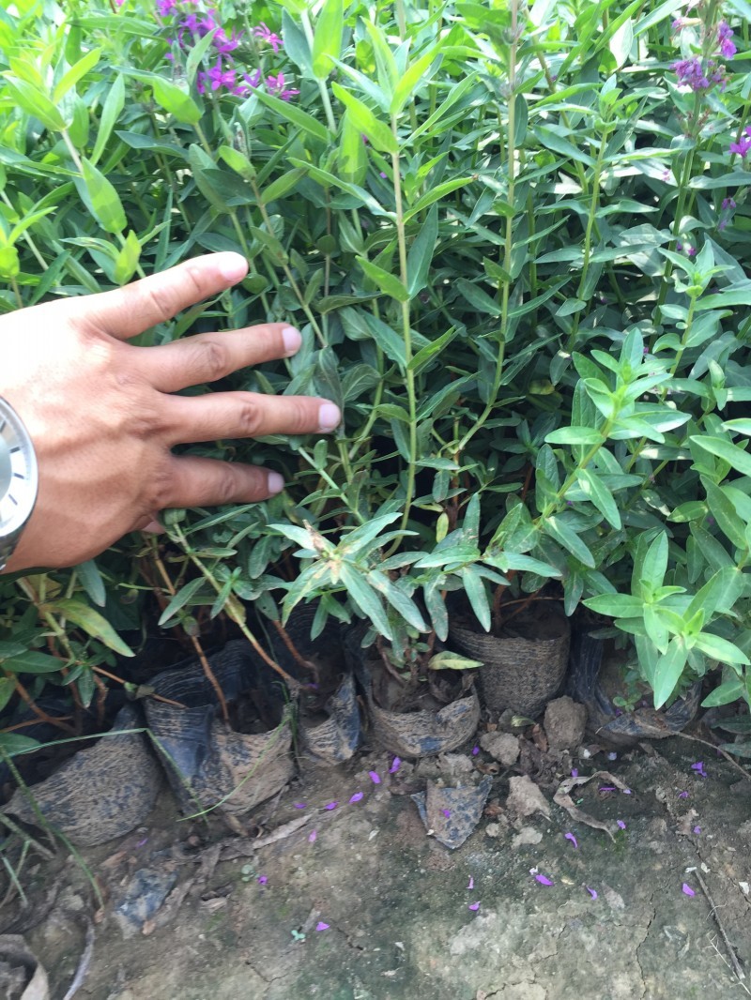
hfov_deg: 48.2
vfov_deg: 61.6
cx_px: 376
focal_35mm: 29
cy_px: 500
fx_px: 839
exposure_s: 1/159
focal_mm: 4.15
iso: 32
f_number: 2.2
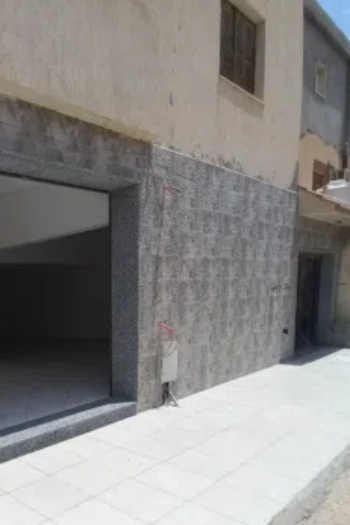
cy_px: 347
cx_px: -3
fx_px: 364
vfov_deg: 69.6
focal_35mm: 25
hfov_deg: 43.6
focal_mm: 1.42
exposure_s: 1/1761
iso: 40
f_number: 2.2
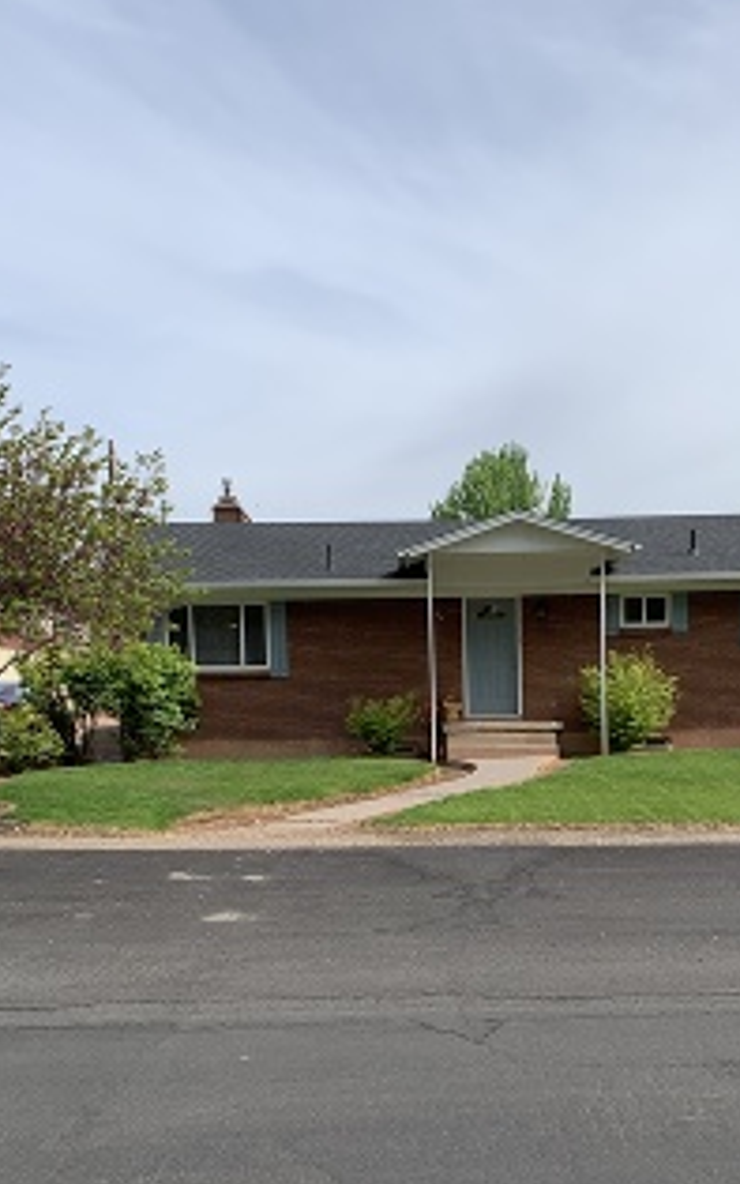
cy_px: 771
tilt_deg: -3.5
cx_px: 447
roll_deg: +2.4
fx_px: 1355
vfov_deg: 46.6
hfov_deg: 30.5
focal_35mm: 42
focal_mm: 4.25
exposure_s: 1/2364
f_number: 1.8
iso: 25
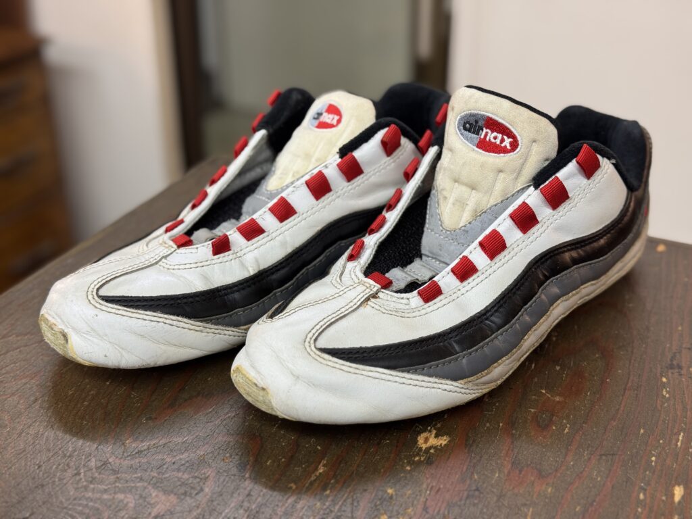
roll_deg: +0.5
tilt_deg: -29.1
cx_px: 346
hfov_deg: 39.7
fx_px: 960
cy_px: 260
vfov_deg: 30.3
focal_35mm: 48
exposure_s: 1/60
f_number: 1.78
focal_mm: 6.76
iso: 50
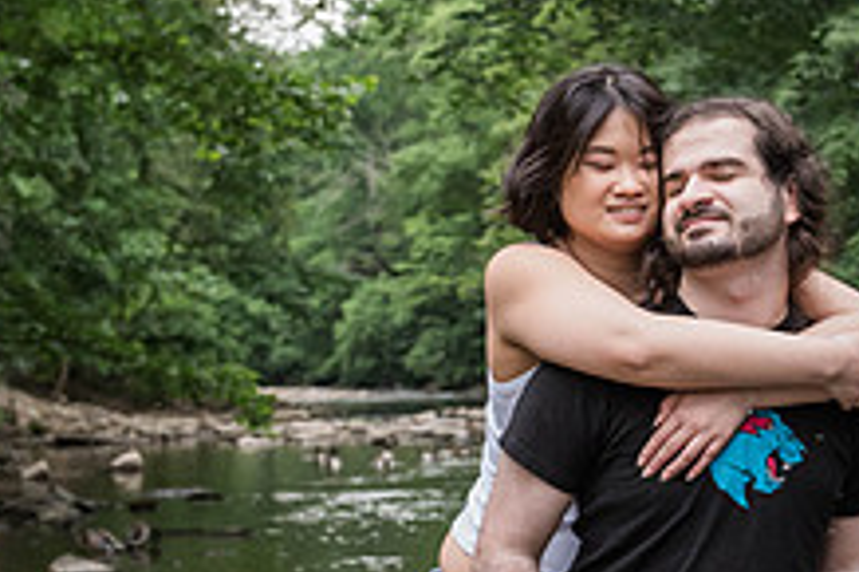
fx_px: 2503
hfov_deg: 19.3
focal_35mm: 105
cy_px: 322
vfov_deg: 13.0
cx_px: 646
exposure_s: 1/200
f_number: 4
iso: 1250
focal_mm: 38
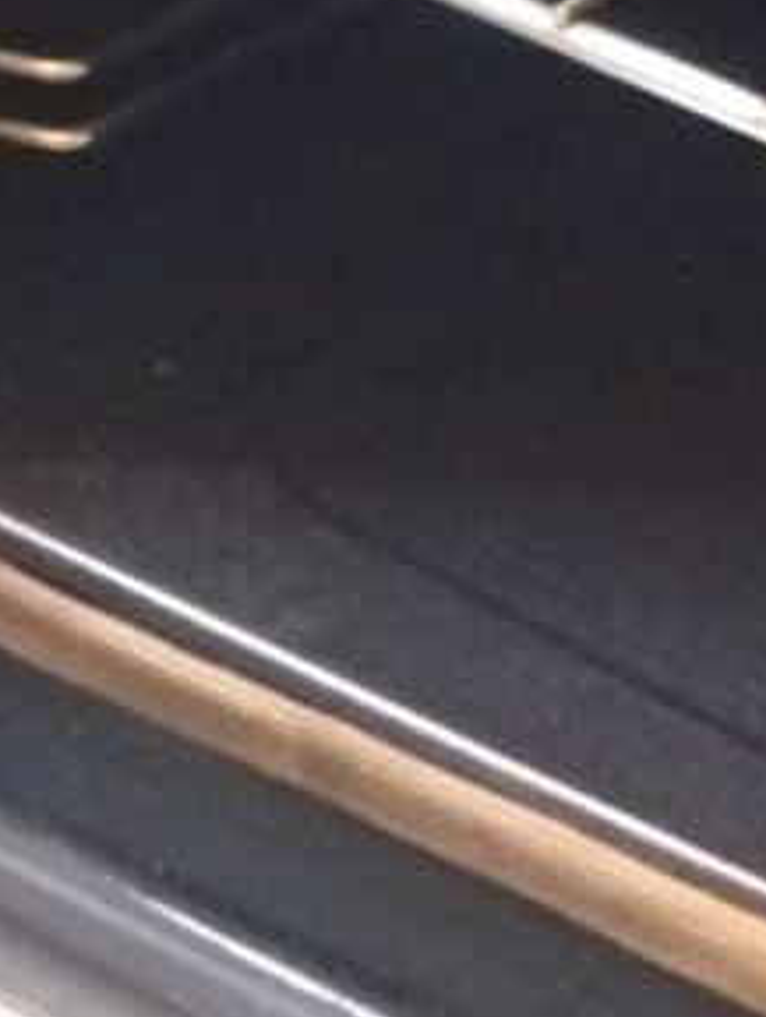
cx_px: 1645
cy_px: 0
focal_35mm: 120
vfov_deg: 16.1
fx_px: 3530
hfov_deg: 11.0
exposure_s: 1/16.7
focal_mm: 3.96
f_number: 1.8
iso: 3512
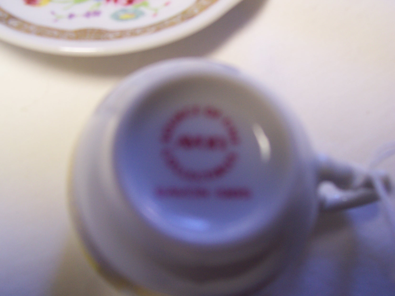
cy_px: 148
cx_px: 198
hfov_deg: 50.1
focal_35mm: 37
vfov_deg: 38.7
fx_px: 422
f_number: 2.8
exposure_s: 1/30
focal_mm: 5.6
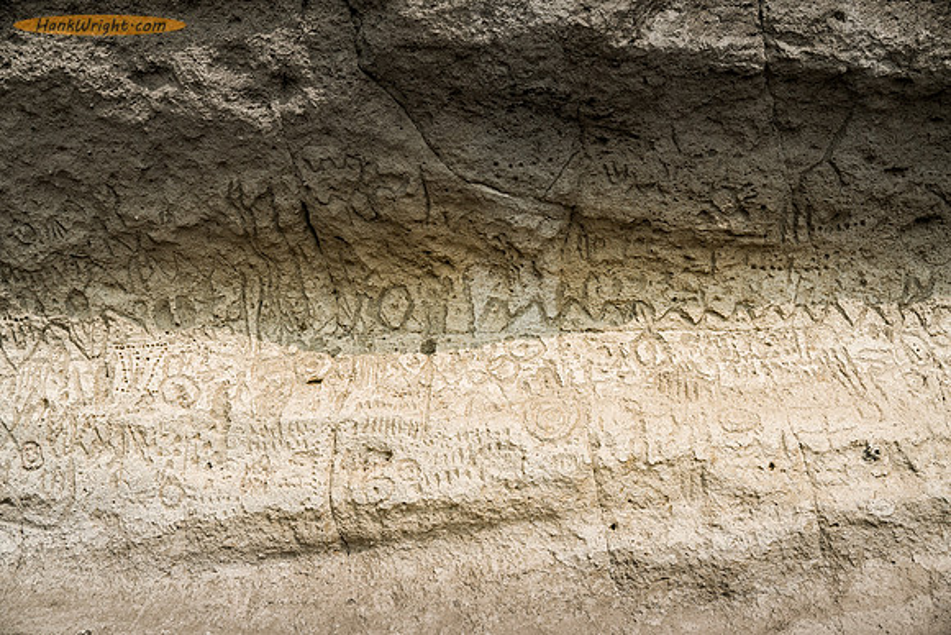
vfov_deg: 35.1
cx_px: 476
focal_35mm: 38
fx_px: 1004
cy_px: 318
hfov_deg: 50.7
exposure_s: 1/800
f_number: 4.5
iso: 320
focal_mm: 38
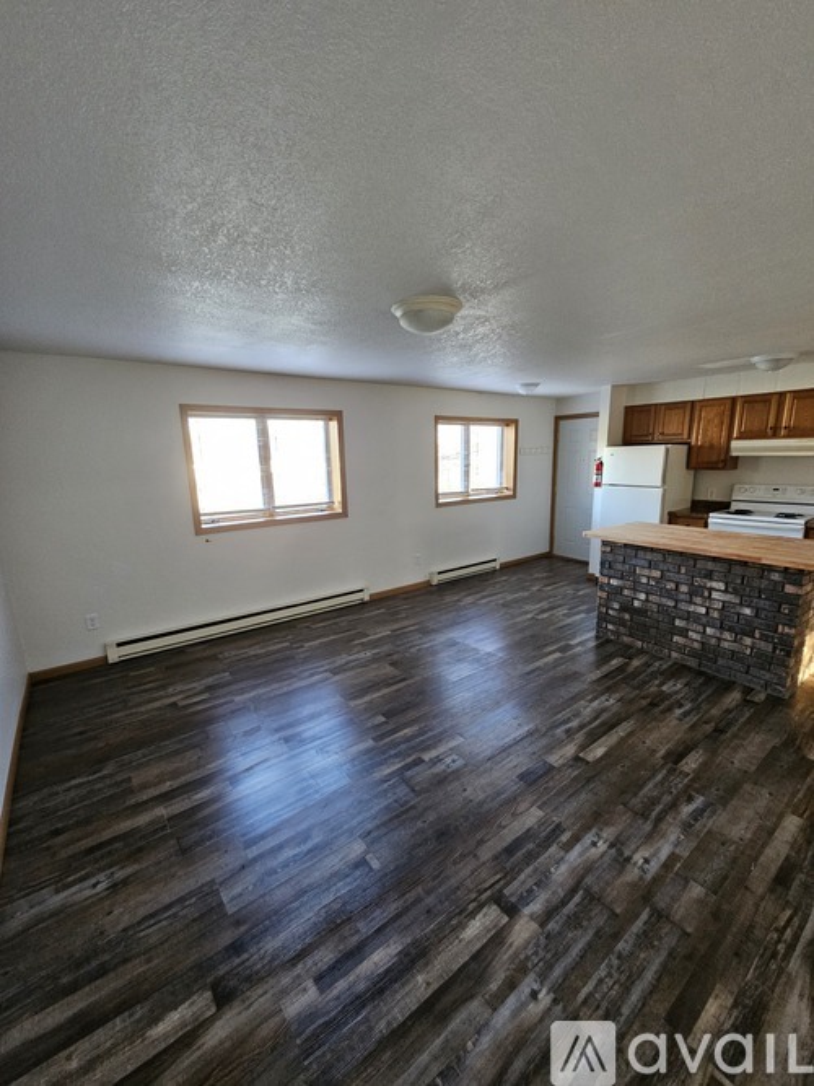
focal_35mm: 13
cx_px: 407
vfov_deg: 106.2
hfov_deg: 89.9
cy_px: 543
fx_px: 408
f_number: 2.2
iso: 500
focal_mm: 2.2
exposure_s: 1/30
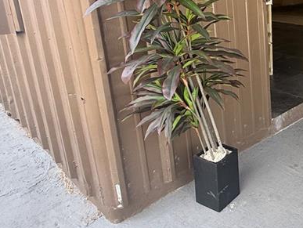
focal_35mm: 37
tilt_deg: -14.3
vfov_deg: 37.5
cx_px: 312
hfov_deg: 42.3
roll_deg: +1.2
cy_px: 49
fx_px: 324
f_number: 2.2
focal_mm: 2.22
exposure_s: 1/99
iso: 80
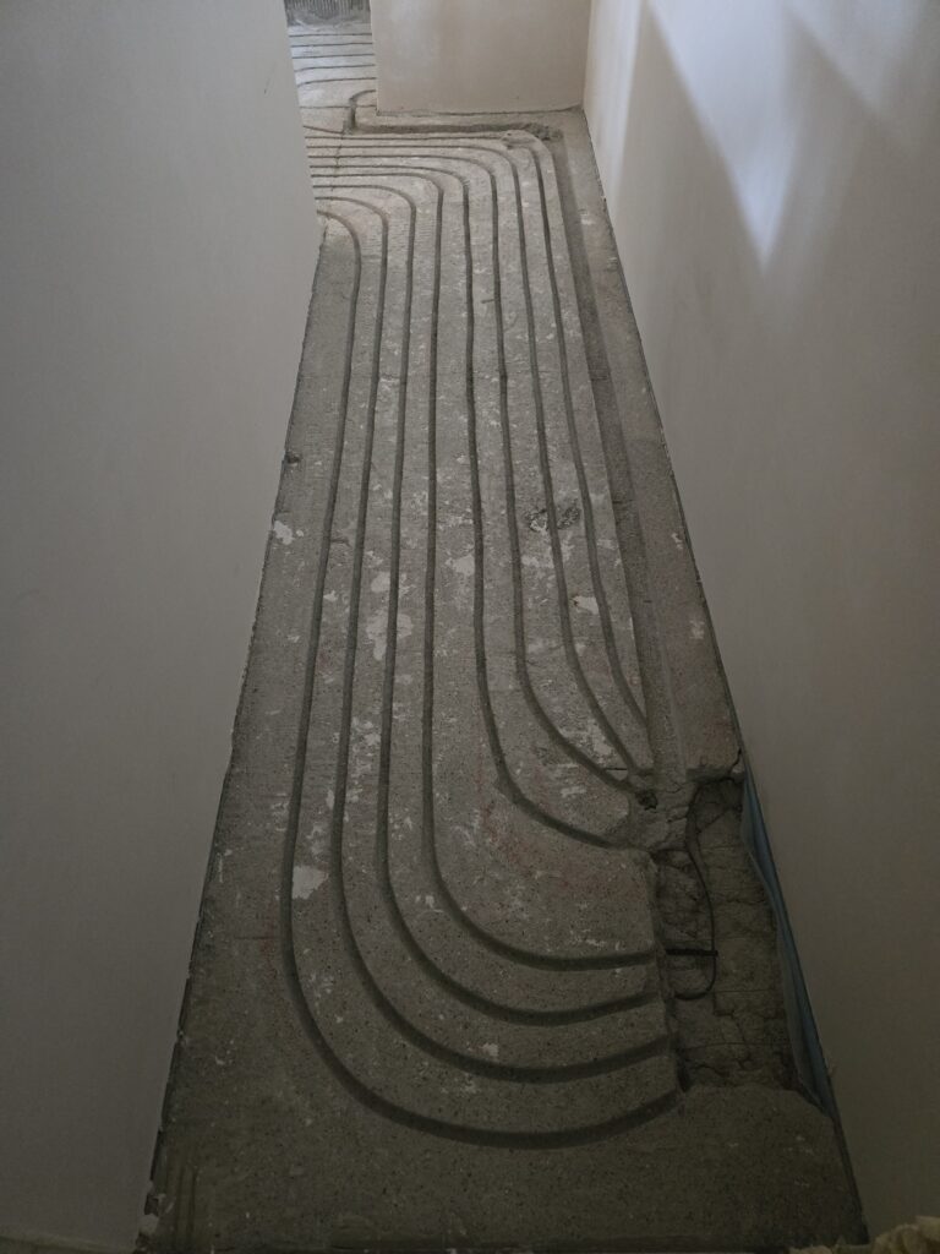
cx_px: 470
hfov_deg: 58.9
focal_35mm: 23
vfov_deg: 73.9
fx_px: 833
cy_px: 627
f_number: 1.8
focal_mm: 5.4
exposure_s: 1/33.3
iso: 1600
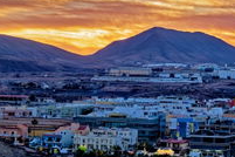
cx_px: 177
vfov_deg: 8.5
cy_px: 98
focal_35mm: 162
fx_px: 1057
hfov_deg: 12.6
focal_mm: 24.79
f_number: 4
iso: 200
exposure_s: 1/200
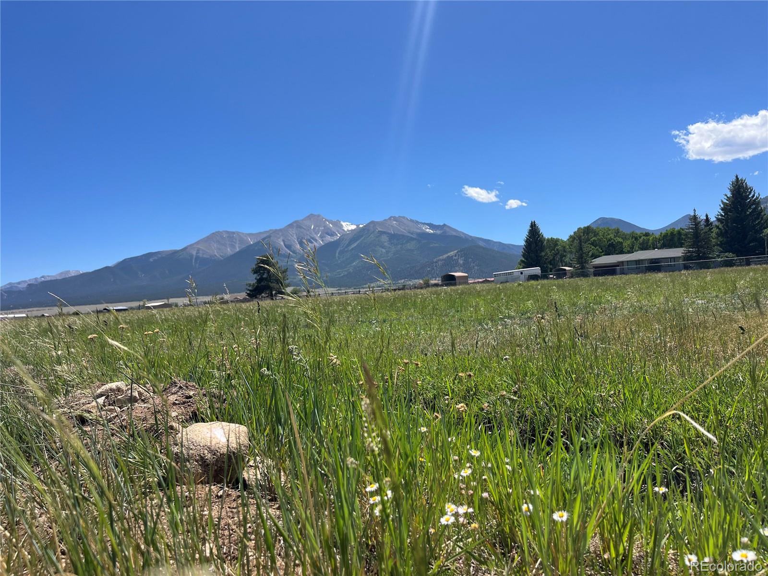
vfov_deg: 53.1
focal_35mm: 26
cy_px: 288
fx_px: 577
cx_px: 384
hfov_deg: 67.3
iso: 50
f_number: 1.6
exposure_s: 1/3311
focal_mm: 5.1
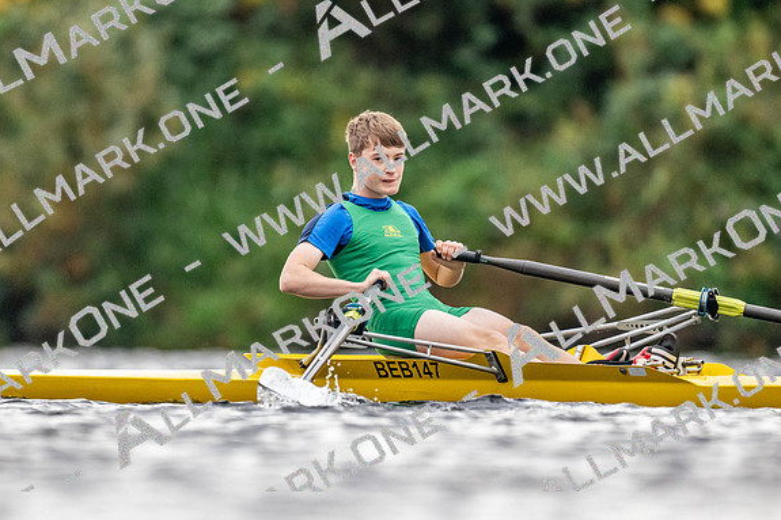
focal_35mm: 908
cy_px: 259
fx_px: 19692
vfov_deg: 1.5
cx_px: 390
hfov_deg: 2.3
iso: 2800
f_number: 4
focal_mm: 600
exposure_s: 1/2500
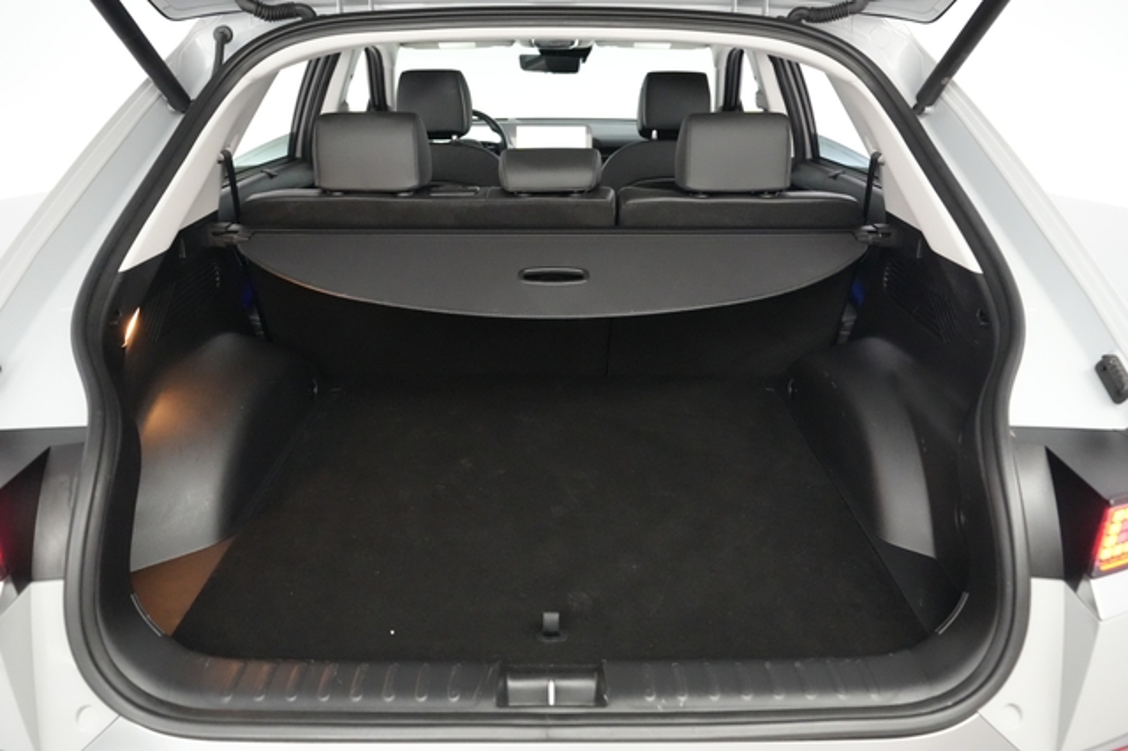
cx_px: 564
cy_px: 376
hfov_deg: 71.5
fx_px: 783
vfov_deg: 51.2
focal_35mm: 25
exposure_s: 1/160
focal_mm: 25
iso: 12800
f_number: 4
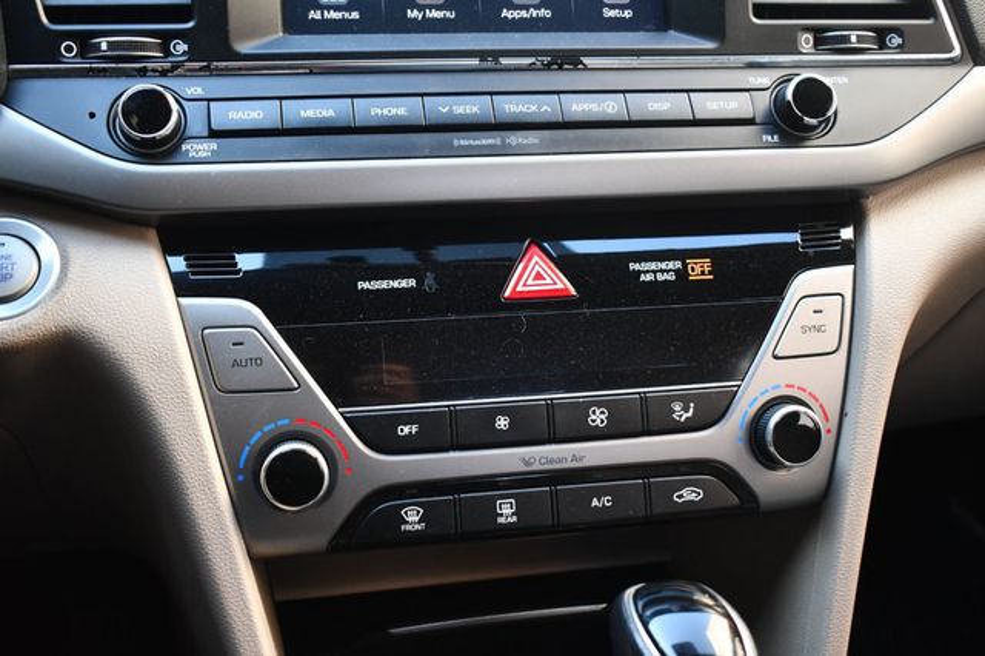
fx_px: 1176
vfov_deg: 31.2
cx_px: 492
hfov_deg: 45.5
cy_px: 328
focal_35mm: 43
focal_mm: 29
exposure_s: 1/125
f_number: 4.2
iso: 1600
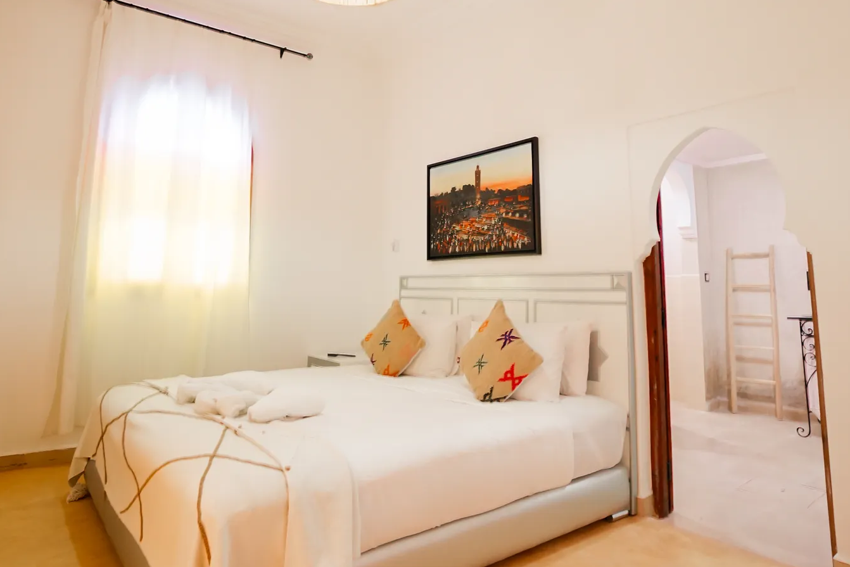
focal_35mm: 22
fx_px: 519
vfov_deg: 56.1
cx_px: 428
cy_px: 190
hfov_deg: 78.6
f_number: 4
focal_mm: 10
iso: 2500
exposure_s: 1/50
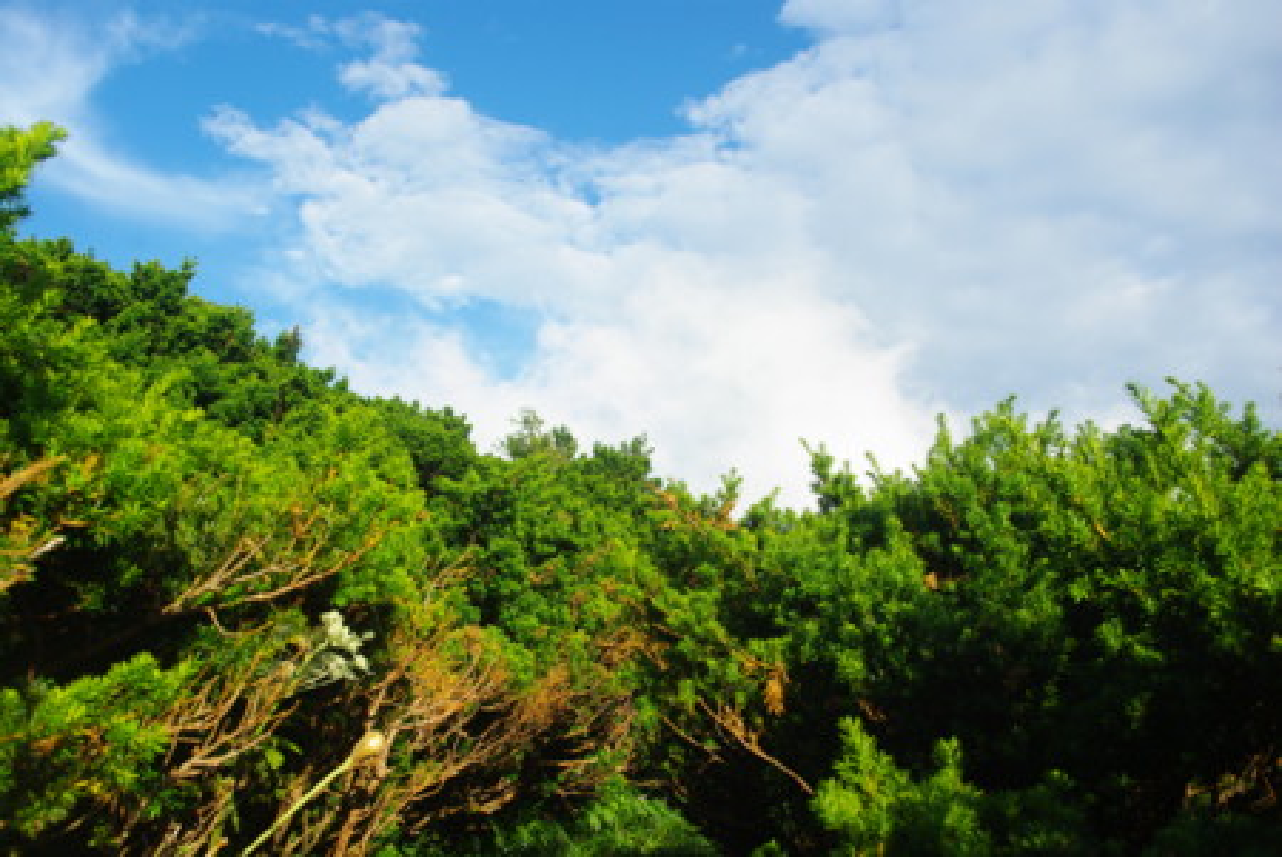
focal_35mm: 36
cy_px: 428
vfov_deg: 37.0
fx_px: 1283
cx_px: 641
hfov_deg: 53.1
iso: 100
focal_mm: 24.38
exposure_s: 1/180
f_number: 8
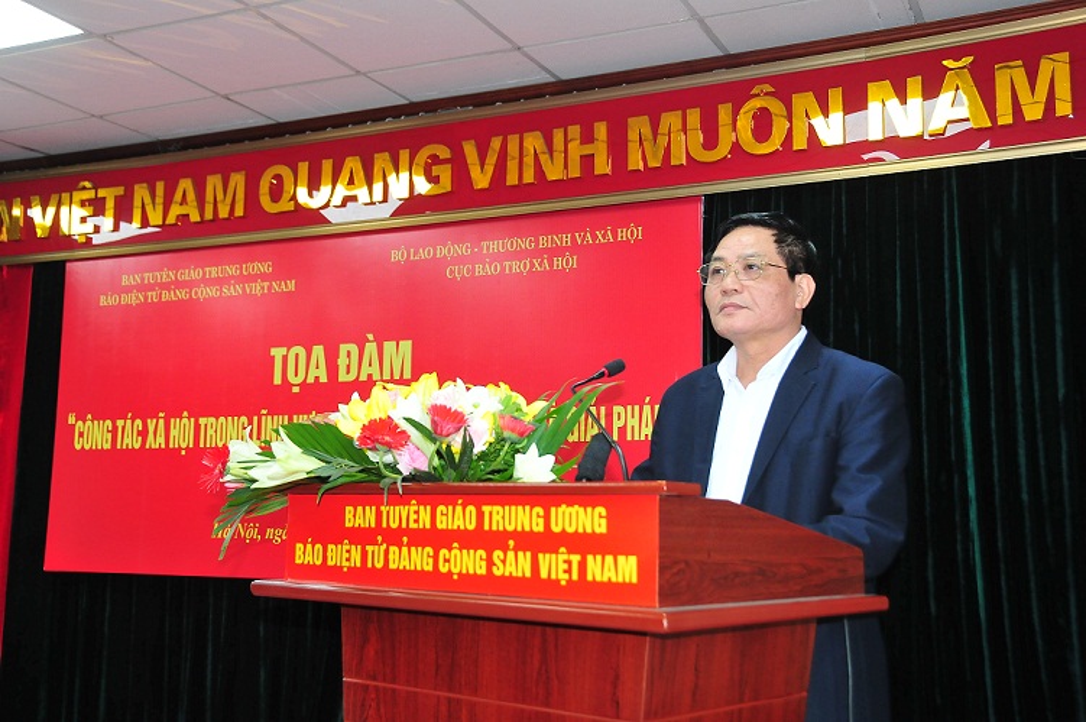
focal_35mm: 39
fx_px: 1175
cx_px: 543
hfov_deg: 49.6
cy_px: 361
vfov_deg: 34.1
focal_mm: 26
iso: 800
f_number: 4.5
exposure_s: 1/100
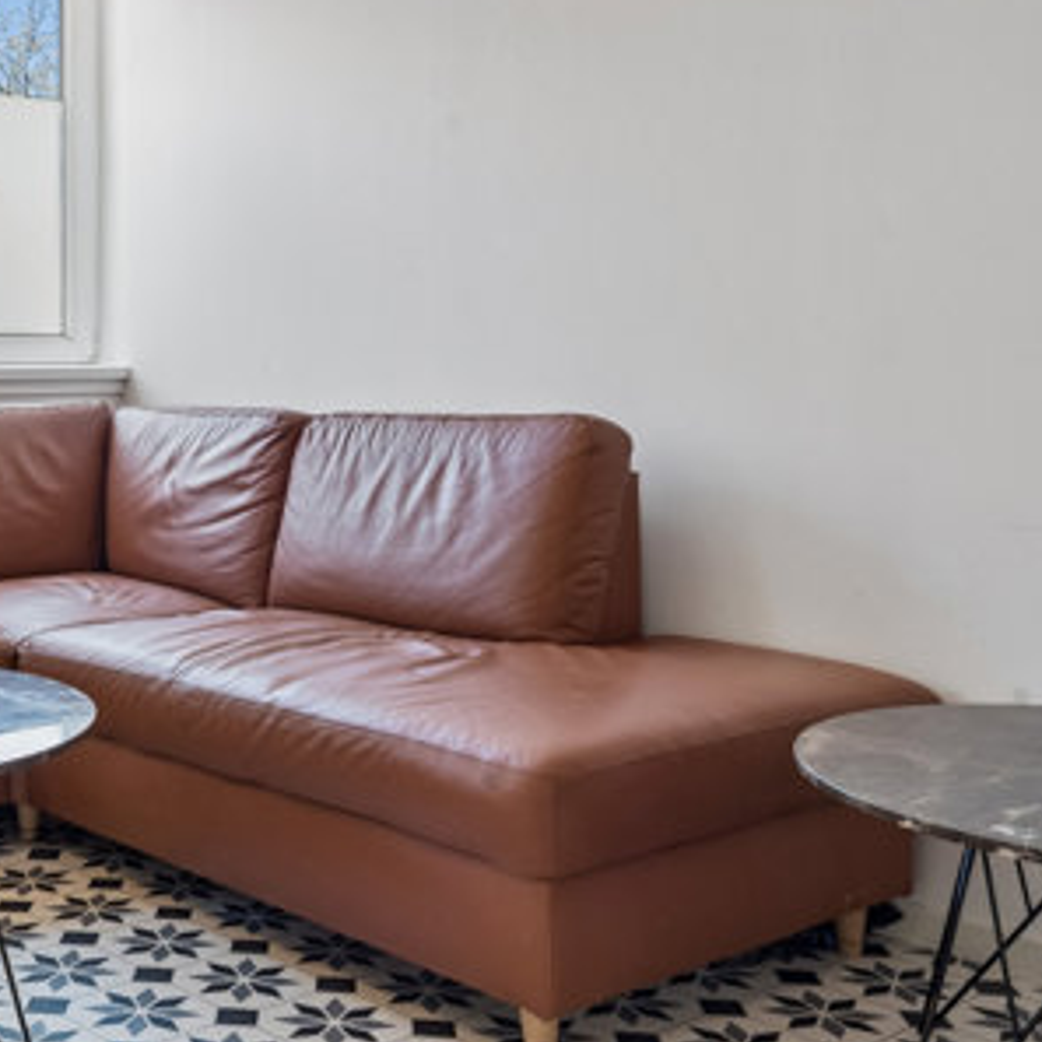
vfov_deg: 35.1
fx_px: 1635
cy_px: 381
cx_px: 116
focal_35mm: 48
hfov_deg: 33.6
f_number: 10
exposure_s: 1/10
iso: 200
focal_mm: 21
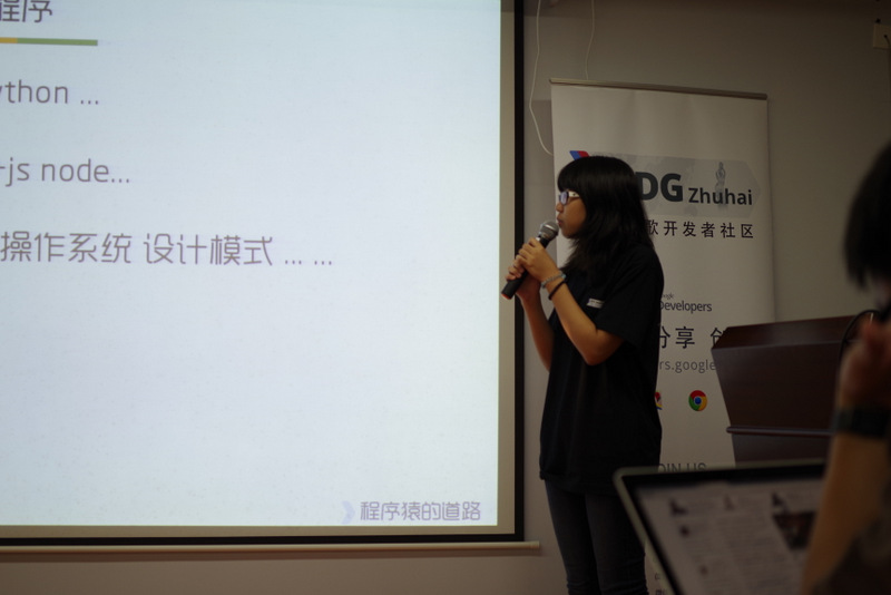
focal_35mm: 52
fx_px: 1287
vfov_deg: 26.0
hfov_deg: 38.2
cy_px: 298
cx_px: 446
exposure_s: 1/60
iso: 200
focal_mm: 35
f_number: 2.4
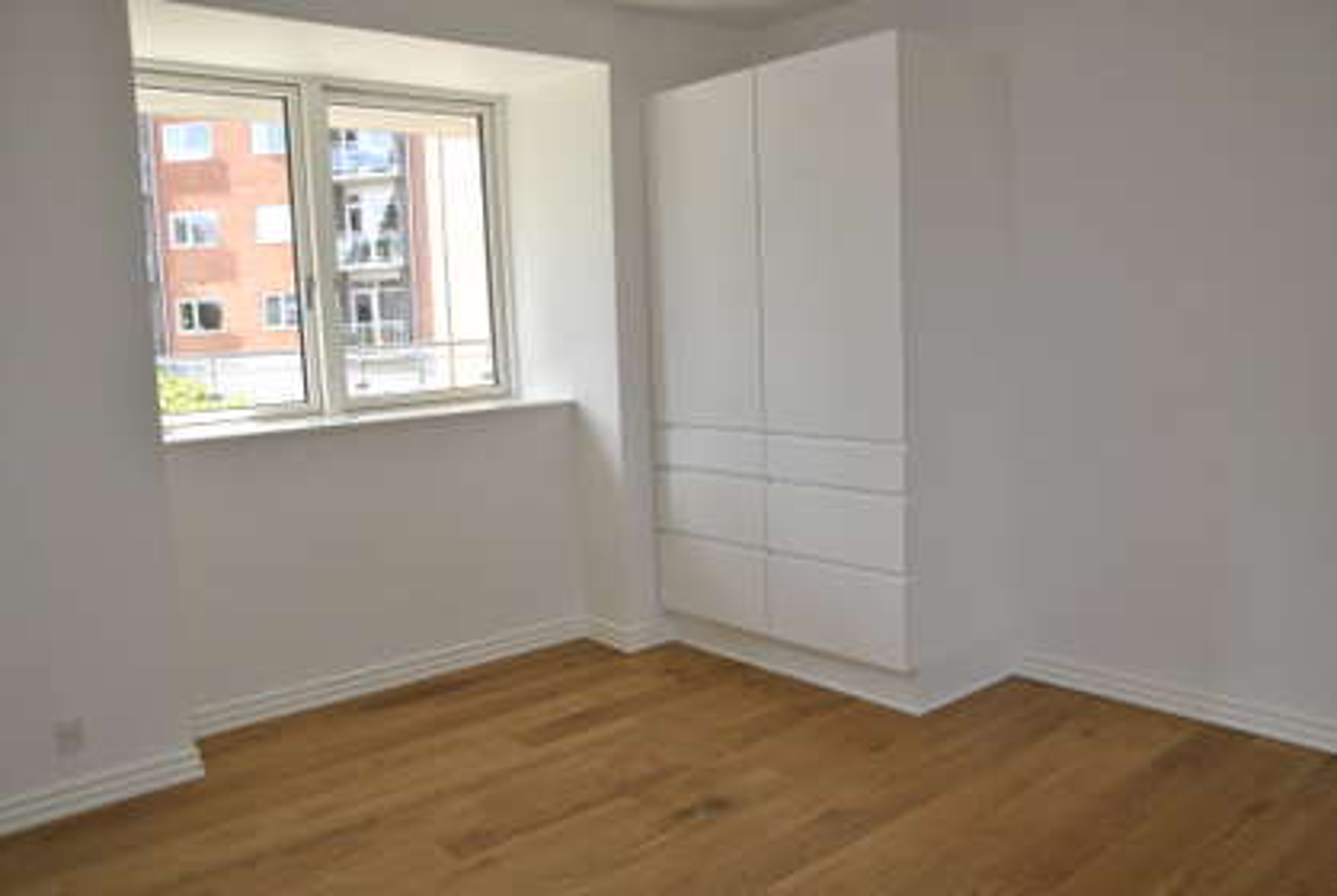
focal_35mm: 27
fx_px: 1004
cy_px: 448
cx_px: 668
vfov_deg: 48.1
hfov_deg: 67.3
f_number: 5
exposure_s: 1/100
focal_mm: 18
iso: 200
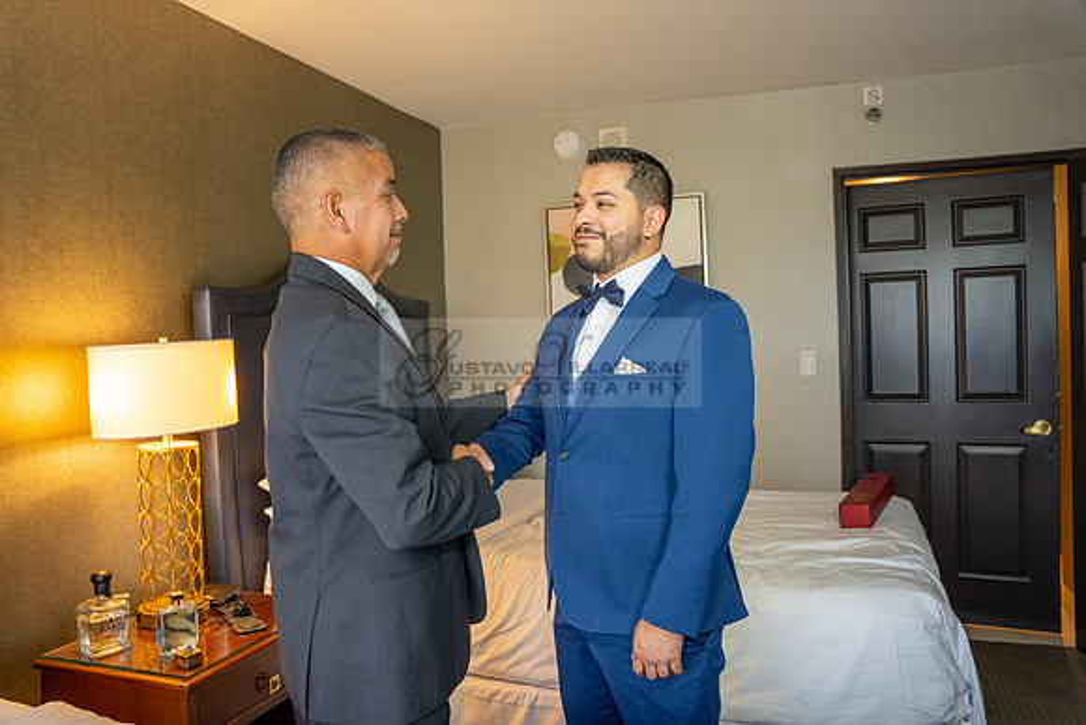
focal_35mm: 28
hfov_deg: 65.5
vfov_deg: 46.4
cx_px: 543
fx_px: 845
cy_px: 362
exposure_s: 1/80
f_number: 3.2
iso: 640
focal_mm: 28
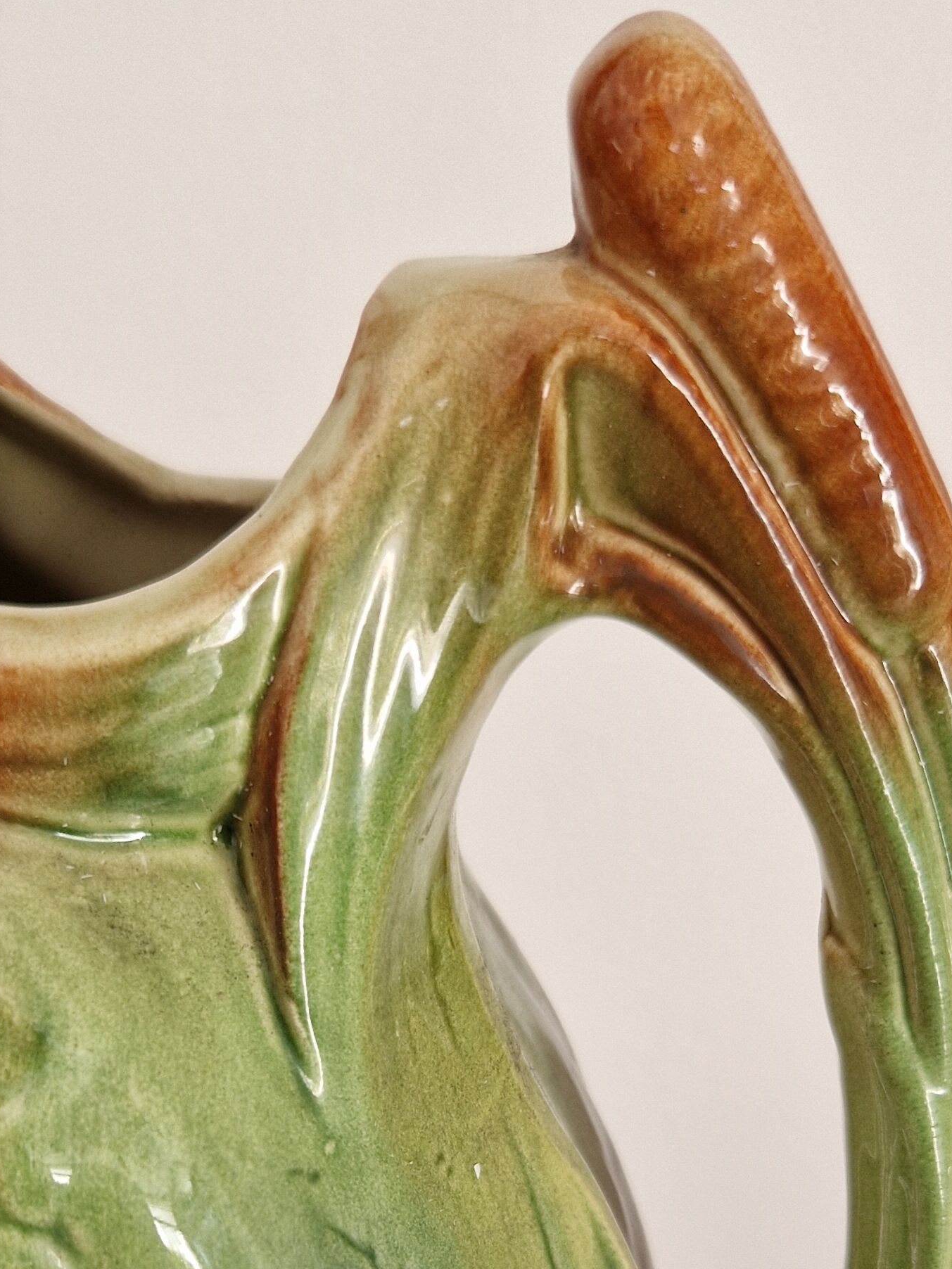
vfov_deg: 34.9
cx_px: 384
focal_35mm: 51
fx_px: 1870
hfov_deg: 28.5
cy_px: 1190
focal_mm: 5.4
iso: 50
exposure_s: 1/270
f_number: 1.8
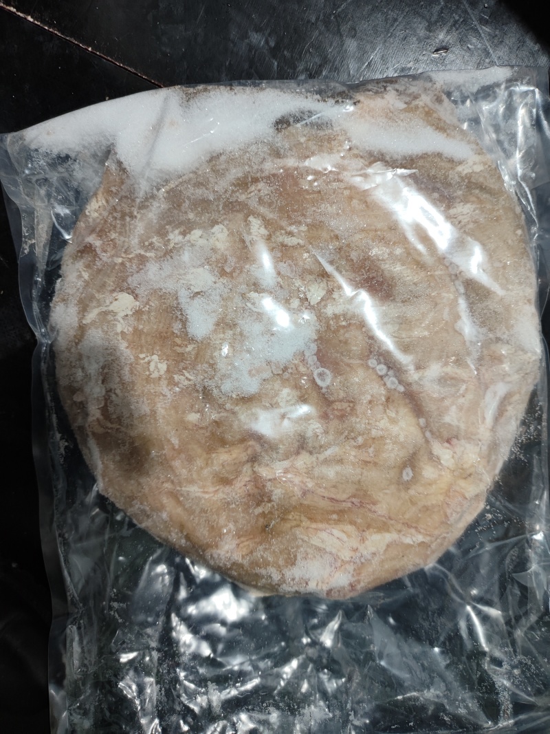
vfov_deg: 71.6
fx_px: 509
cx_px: 275
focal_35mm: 24
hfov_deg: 56.8
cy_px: 367
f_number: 1.65
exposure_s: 1/50
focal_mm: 5.26
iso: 449
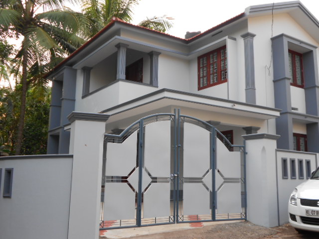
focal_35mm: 37
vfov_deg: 38.7
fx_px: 341
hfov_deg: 50.1
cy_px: 120
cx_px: 160
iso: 80
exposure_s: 1/100
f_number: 3.9
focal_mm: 6.9
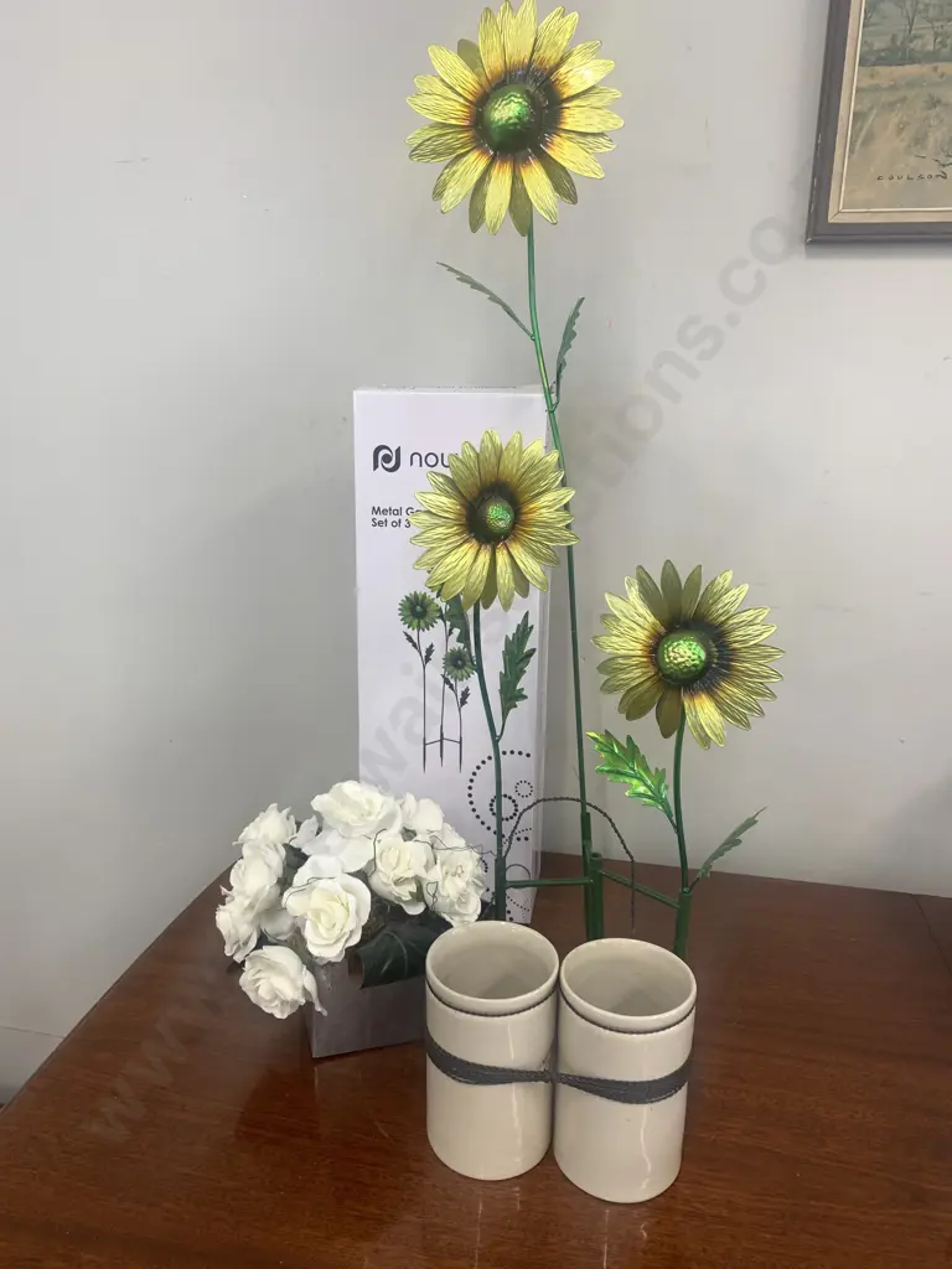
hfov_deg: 53.1
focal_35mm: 26
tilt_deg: -15.5
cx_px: 476
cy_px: 634
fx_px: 953
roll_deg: -0.6
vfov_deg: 67.3
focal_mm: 4.25
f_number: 1.8
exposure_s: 1/50
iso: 50
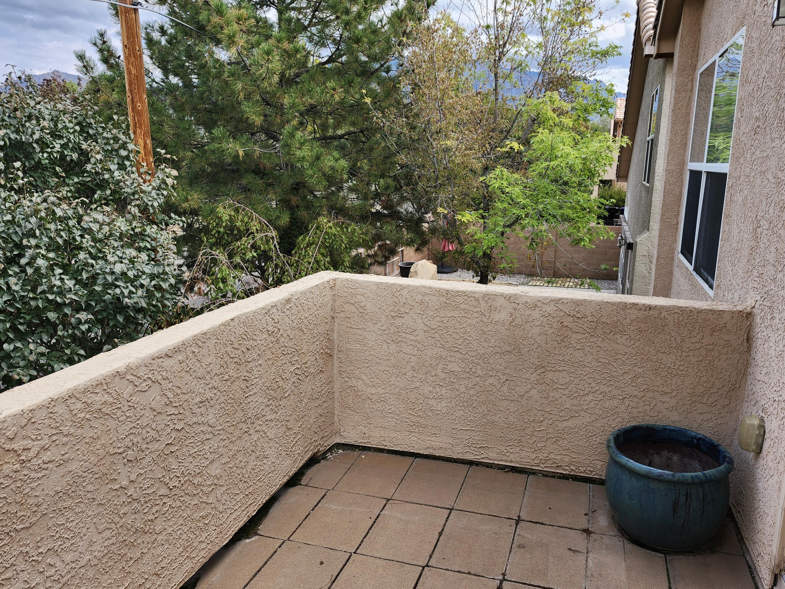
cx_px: 415
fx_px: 590
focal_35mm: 26
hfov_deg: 67.3
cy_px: 289
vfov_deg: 53.1
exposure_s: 1/574
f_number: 1.8
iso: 25
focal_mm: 5.54
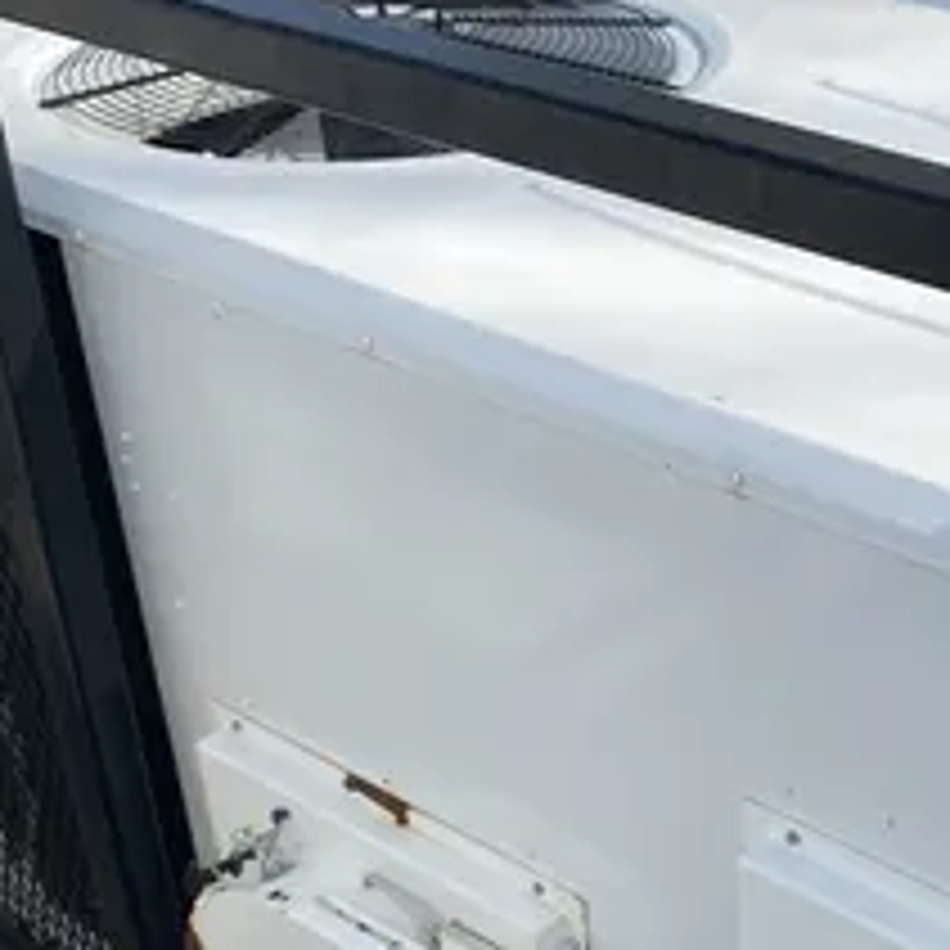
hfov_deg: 27.0
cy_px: 601
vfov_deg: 28.5
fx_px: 1863
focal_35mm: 60
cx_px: 945
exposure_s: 1/2967
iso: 32
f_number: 1.8
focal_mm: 4.25
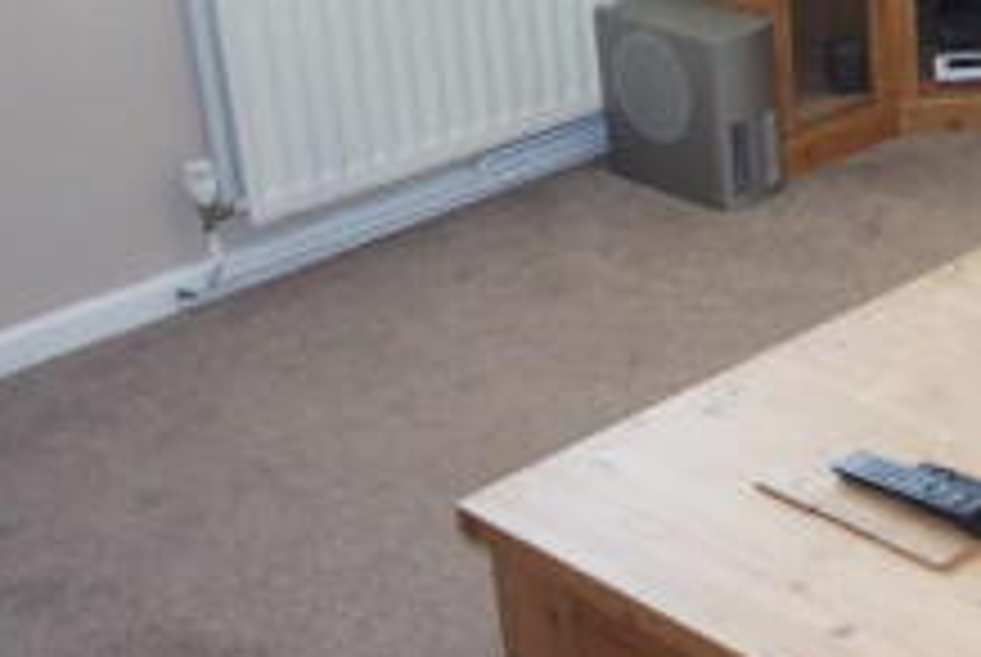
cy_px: 11
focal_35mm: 72
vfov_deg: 18.5
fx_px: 1965
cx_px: 1456
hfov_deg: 23.0
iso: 400
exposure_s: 1/30
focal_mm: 16
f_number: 3.5
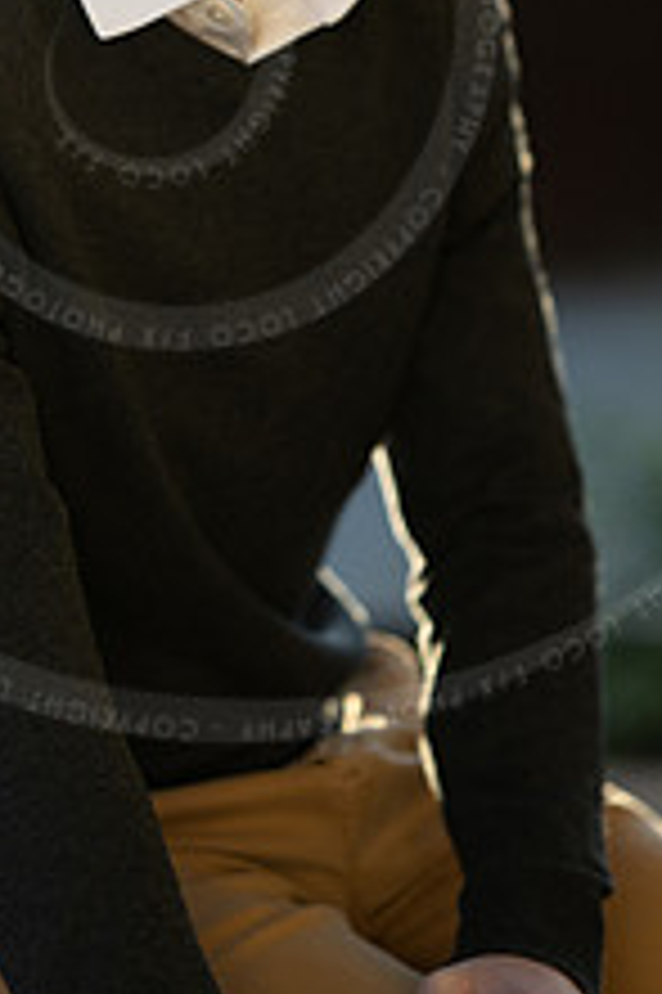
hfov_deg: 7.9
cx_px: 189
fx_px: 4779
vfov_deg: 11.8
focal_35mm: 173
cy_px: 157
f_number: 1.8
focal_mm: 85
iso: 200
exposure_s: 1/640
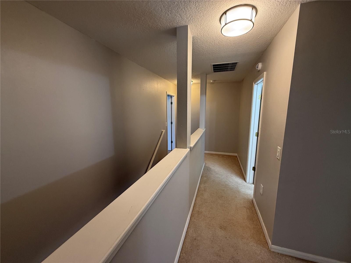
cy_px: 132
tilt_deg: -6.4
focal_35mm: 14
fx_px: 142
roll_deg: -0.4
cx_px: 176
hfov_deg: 102.1
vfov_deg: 85.7
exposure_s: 1/60
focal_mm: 2.22
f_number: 2.2
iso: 200
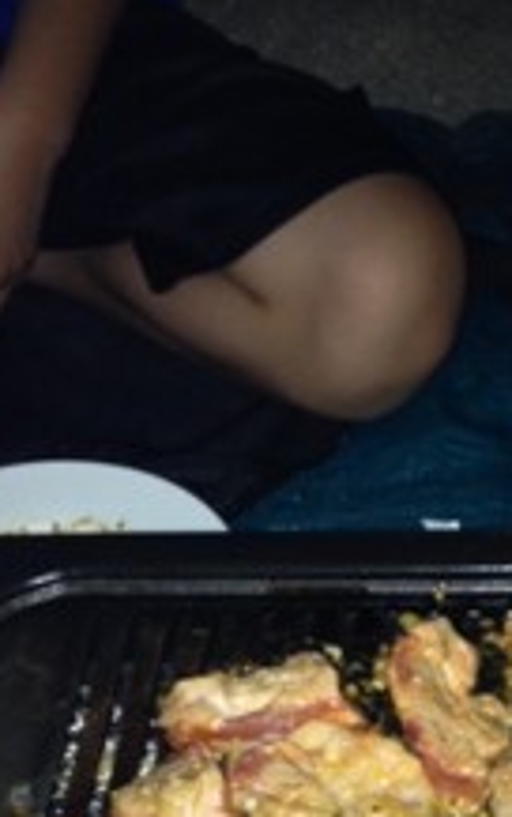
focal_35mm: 77
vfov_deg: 25.3
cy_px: 836
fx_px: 1716
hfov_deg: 16.7
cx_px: 467
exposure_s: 1/16
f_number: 2.4
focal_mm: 4.28
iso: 160
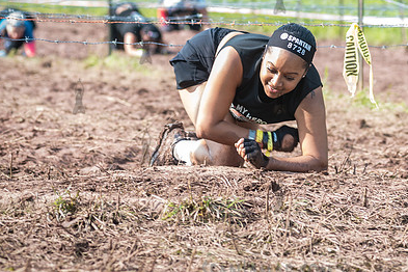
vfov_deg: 6.2
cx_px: 279
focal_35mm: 222
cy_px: 96
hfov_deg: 9.3
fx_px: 2516
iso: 250
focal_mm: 125
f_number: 4.5
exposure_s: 1/200
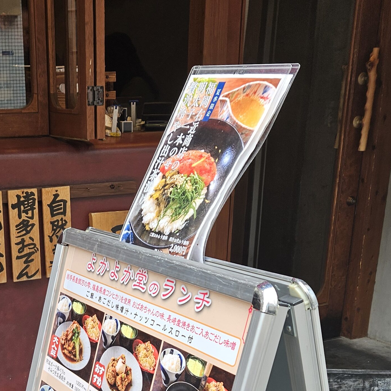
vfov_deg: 28.1
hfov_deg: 29.1
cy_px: 370
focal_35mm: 58
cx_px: 99
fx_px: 741
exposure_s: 1/133
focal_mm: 5.4
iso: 25
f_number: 1.8
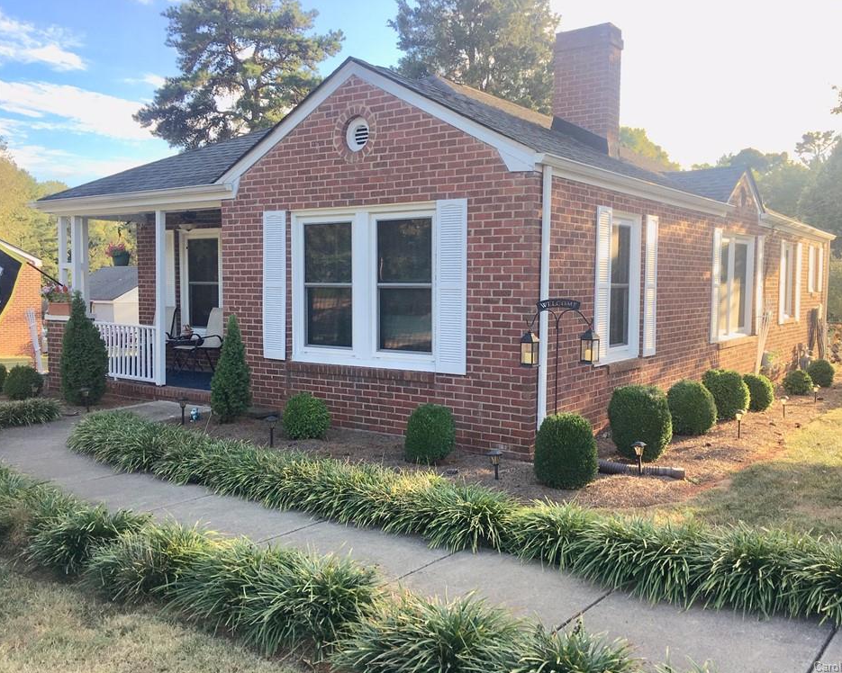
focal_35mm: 31
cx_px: 456
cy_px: 329
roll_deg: -2.3
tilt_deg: -5.3
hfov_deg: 57.1
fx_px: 773
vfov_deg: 47.1
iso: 25
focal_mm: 4.15
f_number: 2.2
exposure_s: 1/334
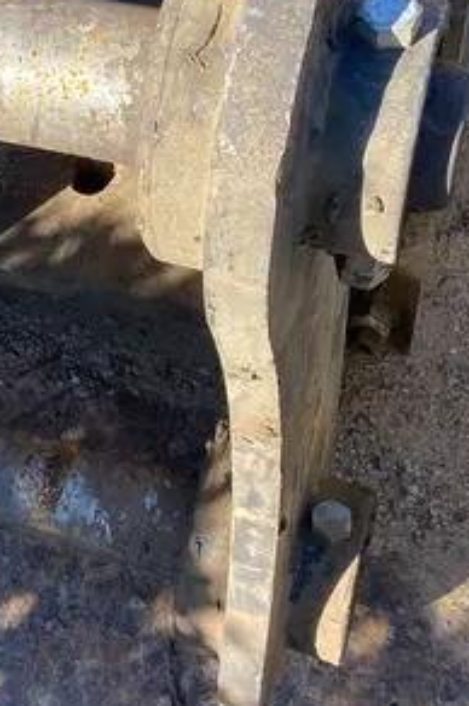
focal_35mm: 68
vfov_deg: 29.1
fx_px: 1332
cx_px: 48
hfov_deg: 19.6
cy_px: 156
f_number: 1.8
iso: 32
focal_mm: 4.25
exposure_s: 1/788
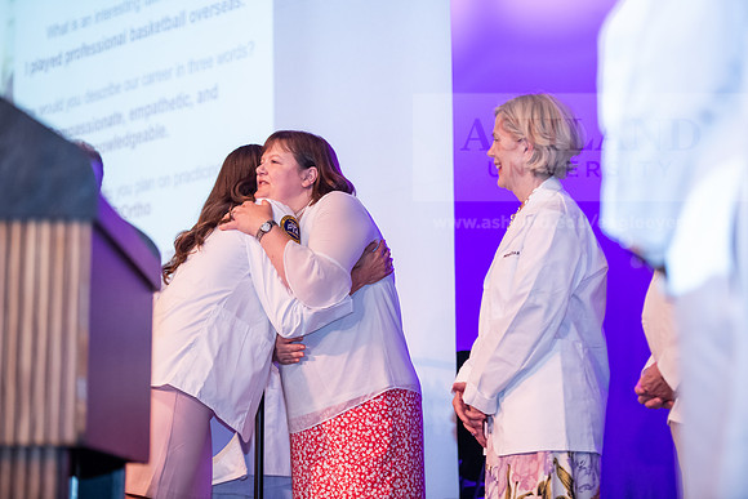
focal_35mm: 95
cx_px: 374
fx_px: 1974
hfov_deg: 21.5
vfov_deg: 14.4
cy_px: 250
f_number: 3.2
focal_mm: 95
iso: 2500
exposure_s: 1/200
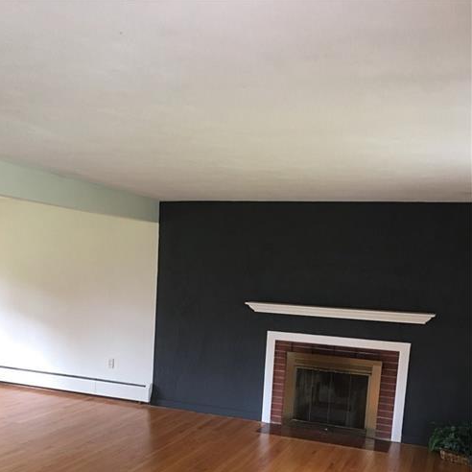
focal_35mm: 40
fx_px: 617
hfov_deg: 41.7
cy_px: 366
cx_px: 197
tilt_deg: -7.3
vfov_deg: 40.4
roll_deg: -3.2
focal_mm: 4.15
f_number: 2.2
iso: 64
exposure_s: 1/15
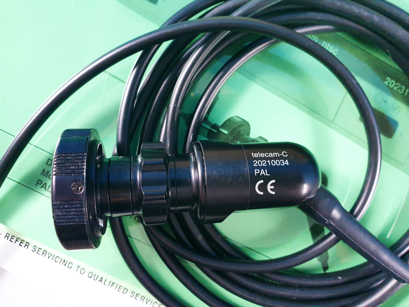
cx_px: 204
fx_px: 307
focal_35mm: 26
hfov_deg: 67.3
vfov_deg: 53.1
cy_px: 154
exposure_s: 1/50
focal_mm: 4.3
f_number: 2.4
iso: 320
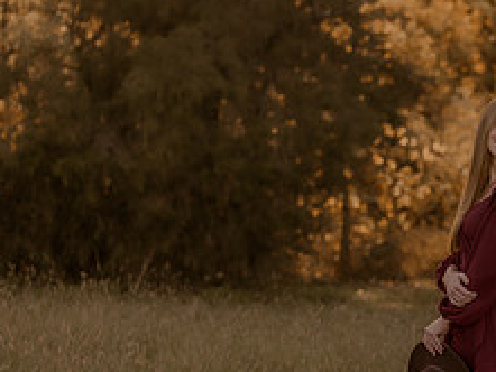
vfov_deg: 7.9
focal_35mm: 189
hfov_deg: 10.4
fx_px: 2710
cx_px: 467
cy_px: 255
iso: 250
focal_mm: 50
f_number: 1.8
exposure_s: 1/1000
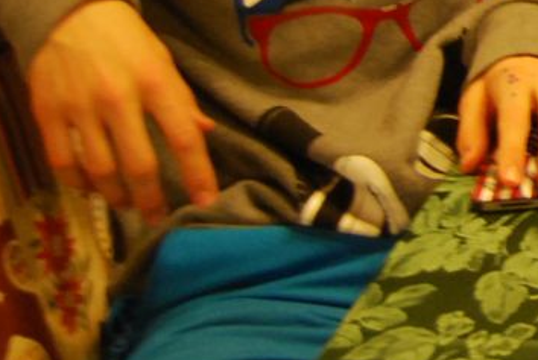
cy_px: -168
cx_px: 1090
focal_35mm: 122
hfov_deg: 14.0
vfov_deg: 10.9
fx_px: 1825
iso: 800
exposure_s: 1/10
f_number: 3.5
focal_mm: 18
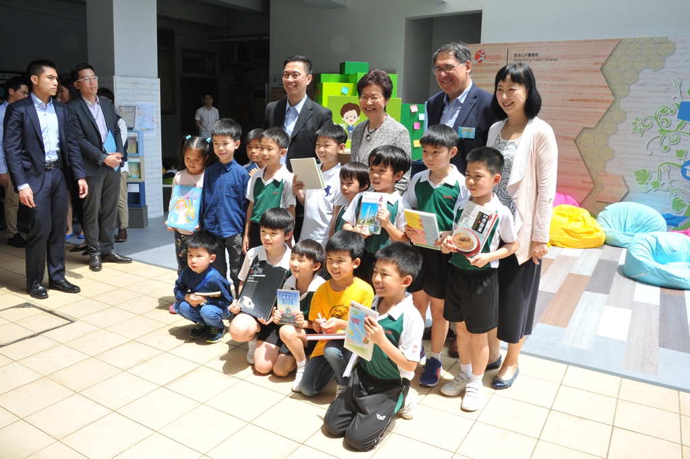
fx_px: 536
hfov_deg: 65.5
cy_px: 230
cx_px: 345
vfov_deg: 46.3
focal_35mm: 28
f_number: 20
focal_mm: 28
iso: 1250
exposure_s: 1/125
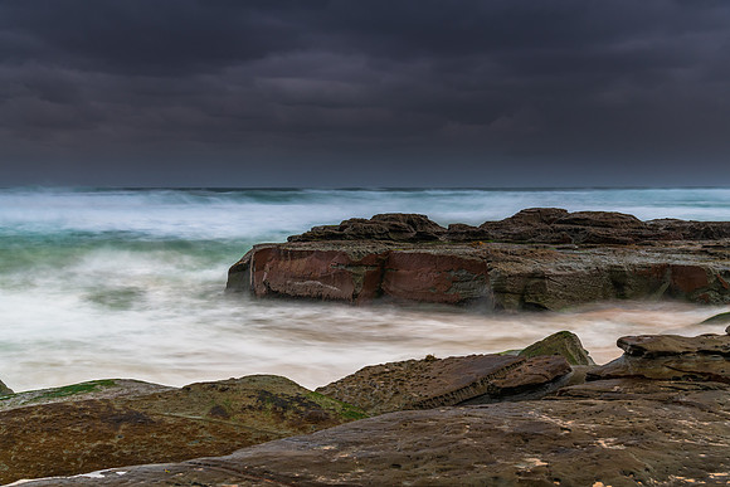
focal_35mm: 48
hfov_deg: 41.0
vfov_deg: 28.0
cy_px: 244
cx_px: 365
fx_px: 975
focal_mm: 48
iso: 160
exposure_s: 5
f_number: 7.1
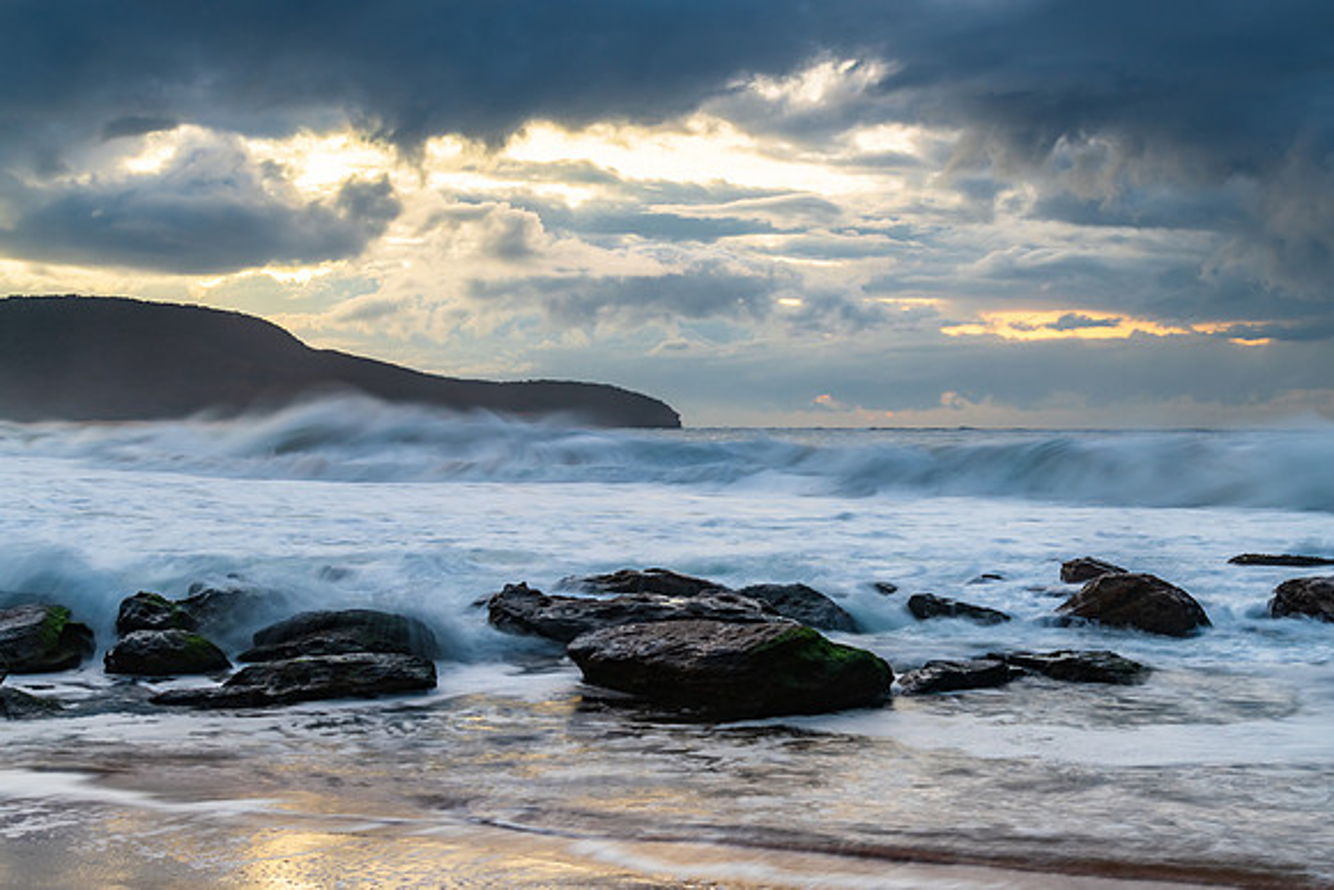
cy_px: 446
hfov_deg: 38.9
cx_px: 690
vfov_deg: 26.5
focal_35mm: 51
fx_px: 1890
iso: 160
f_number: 8
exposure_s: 1/2
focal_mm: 48
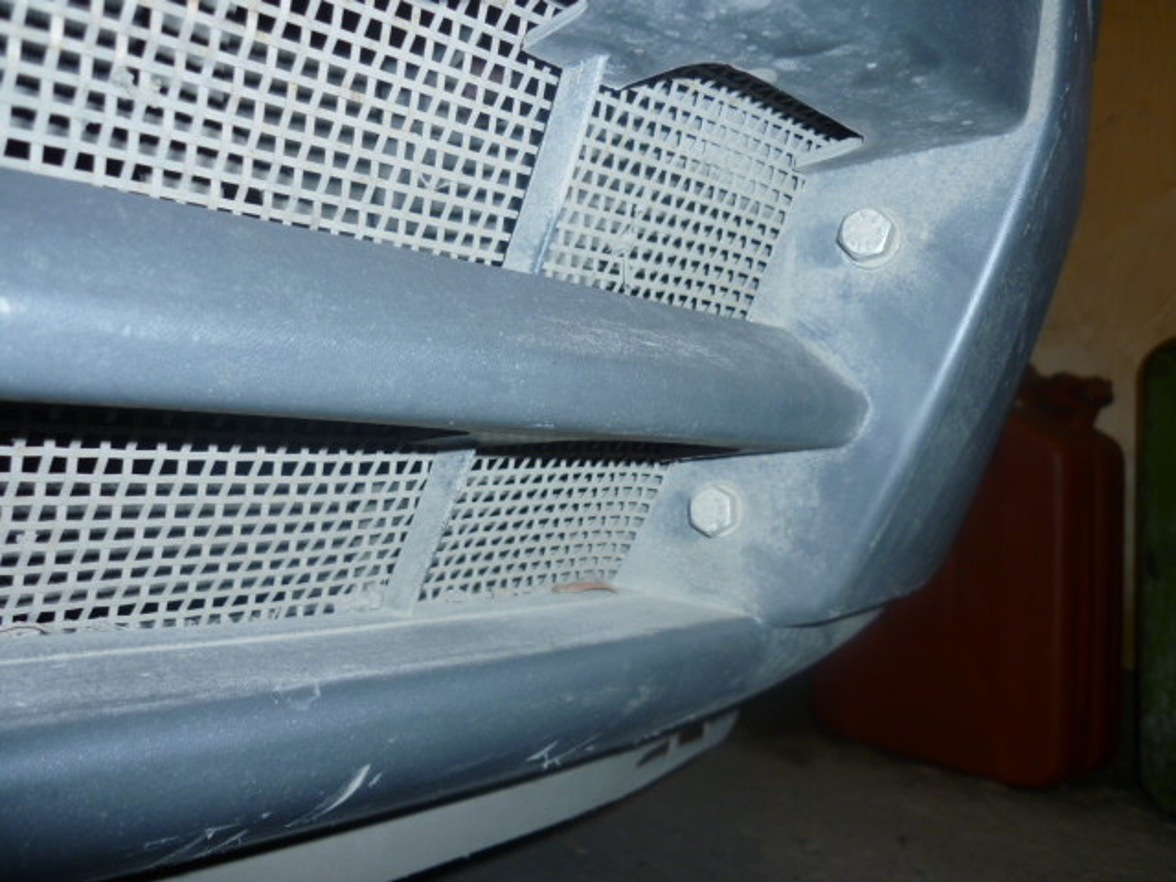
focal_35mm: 31
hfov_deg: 58.4
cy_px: 441
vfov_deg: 45.4
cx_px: 588
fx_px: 1053
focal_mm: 5.5
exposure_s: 1/30
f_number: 2.8
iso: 100
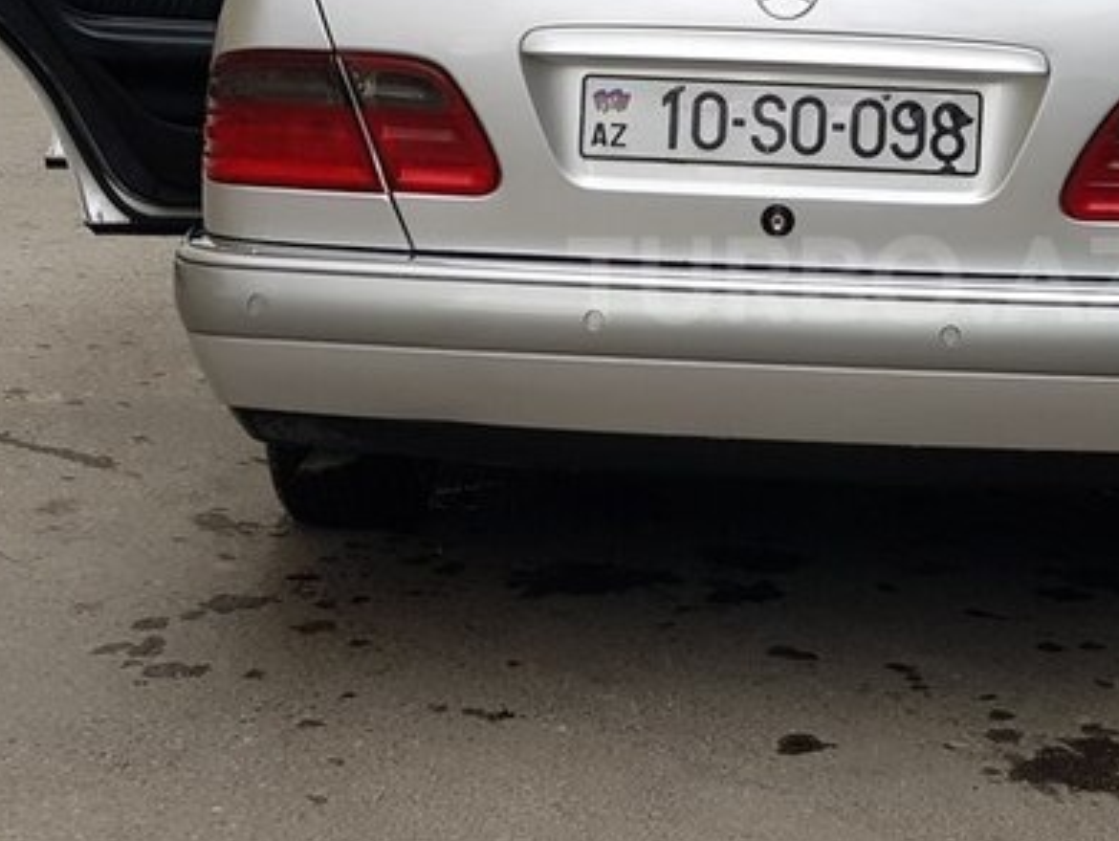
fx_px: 1423
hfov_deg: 41.4
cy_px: 280
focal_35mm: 44
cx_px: 861
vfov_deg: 32.6
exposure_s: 1/106
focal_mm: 4.2
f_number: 1.7
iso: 40
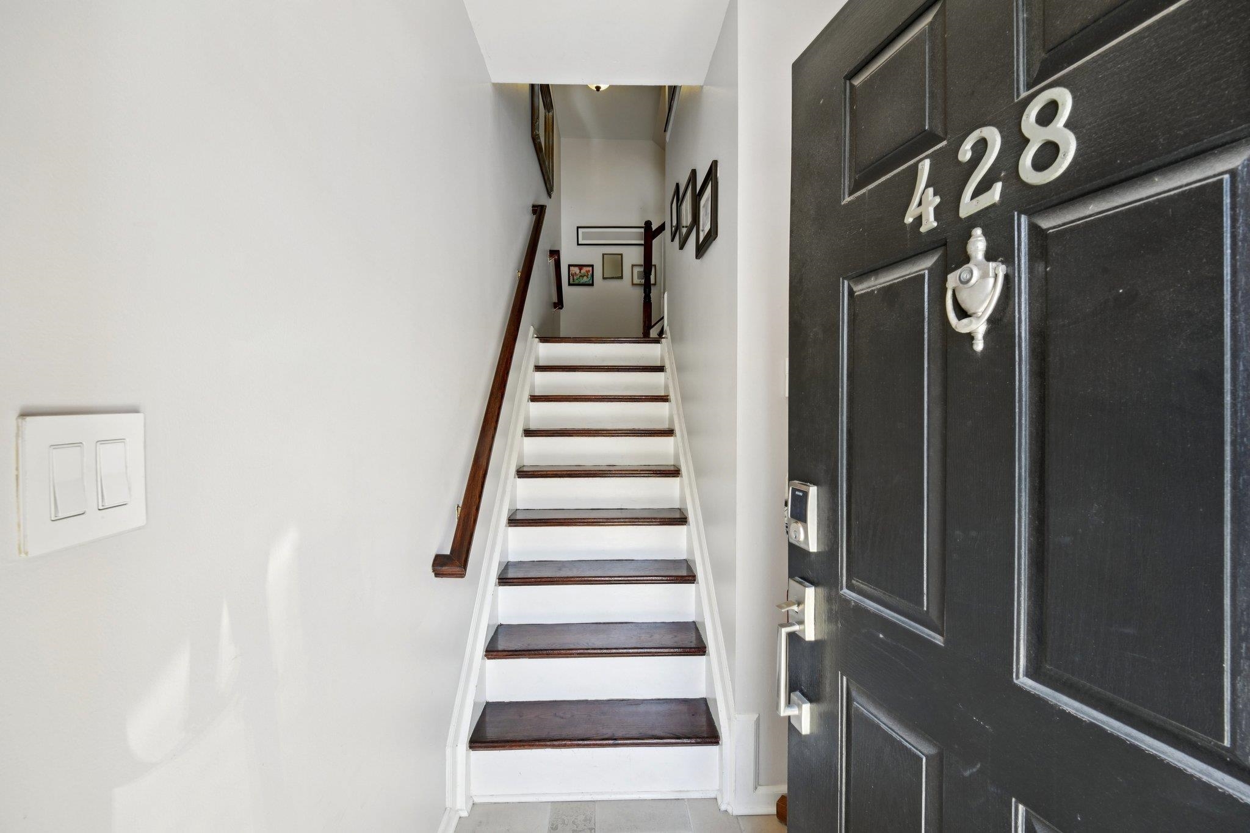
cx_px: 625
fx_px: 486
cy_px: 416
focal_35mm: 14
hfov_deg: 104.3
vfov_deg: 81.2
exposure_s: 1/10
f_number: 9
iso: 400
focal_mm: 14
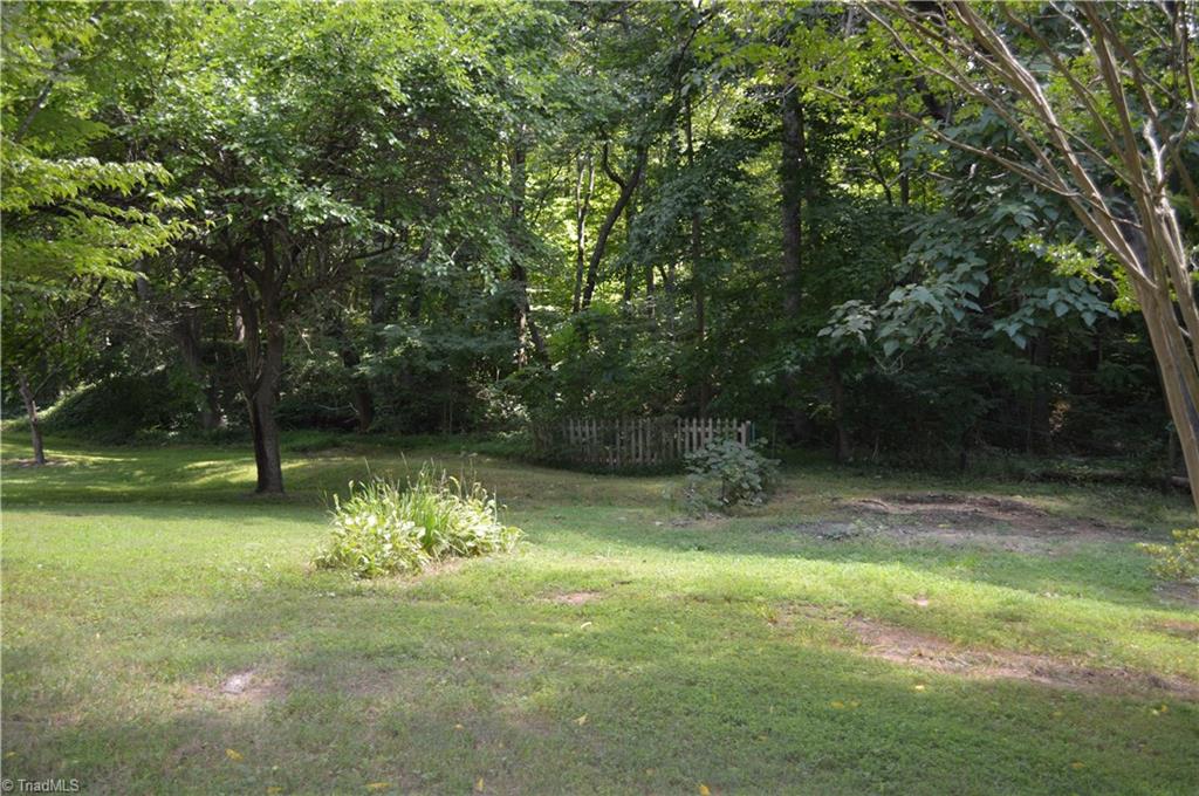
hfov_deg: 53.2
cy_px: 398
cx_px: 600
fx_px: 1197
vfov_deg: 36.8
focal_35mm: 36
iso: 250
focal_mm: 24
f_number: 4
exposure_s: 1/125
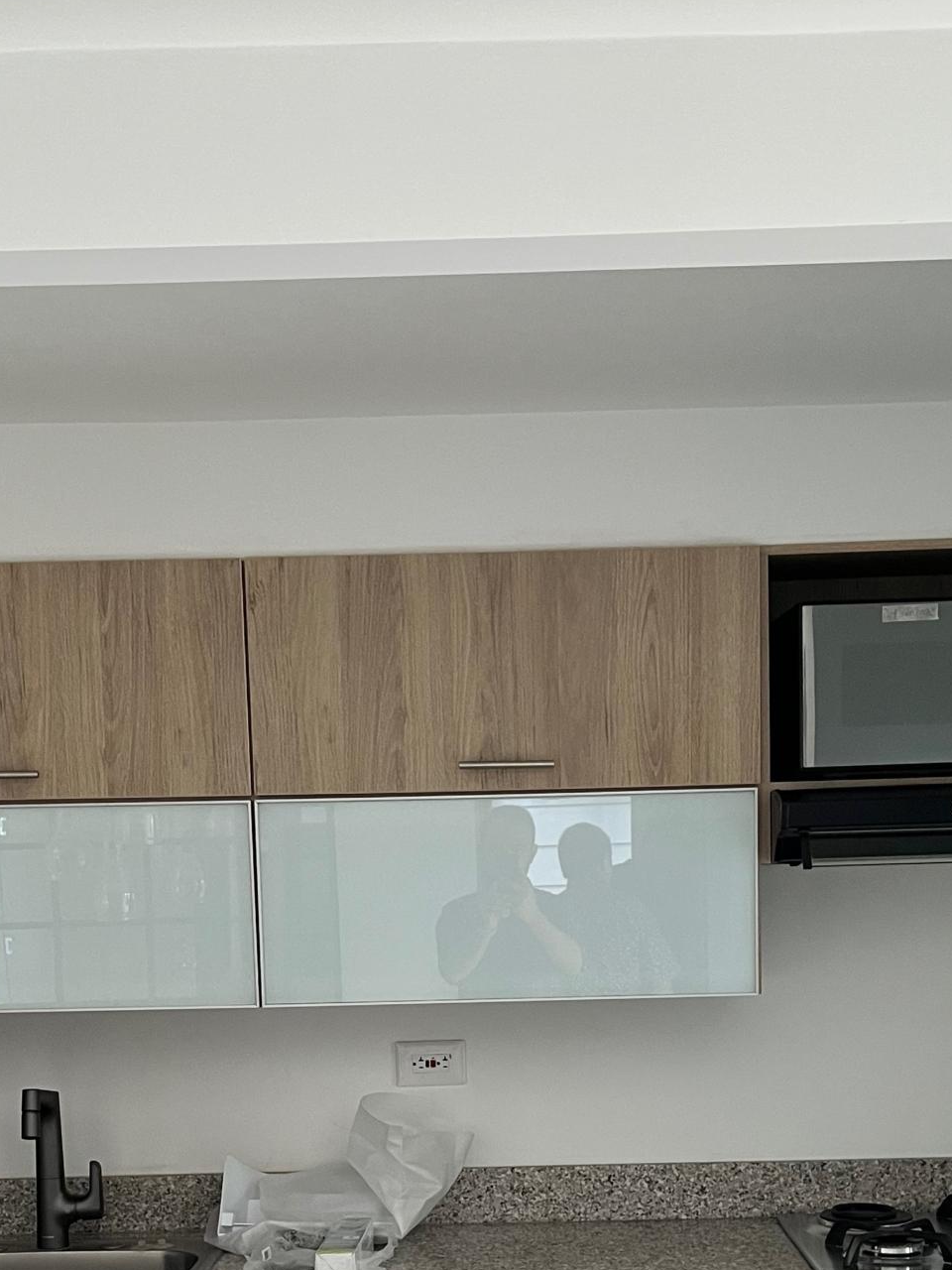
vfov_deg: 35.4
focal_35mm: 52
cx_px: 530
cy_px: 1054
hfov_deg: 28.0
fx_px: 1907
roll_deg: +0.7
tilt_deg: -4.4
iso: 125
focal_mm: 5.1
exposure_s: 1/94
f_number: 1.6
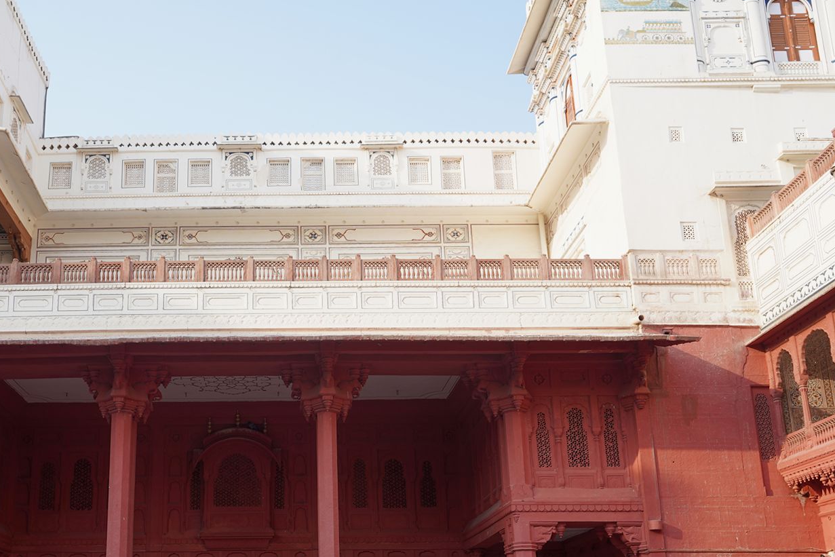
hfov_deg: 48.7
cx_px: 281
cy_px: 409
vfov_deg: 33.6
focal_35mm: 39
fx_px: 905
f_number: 7.1
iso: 100
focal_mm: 24
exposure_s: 1/100
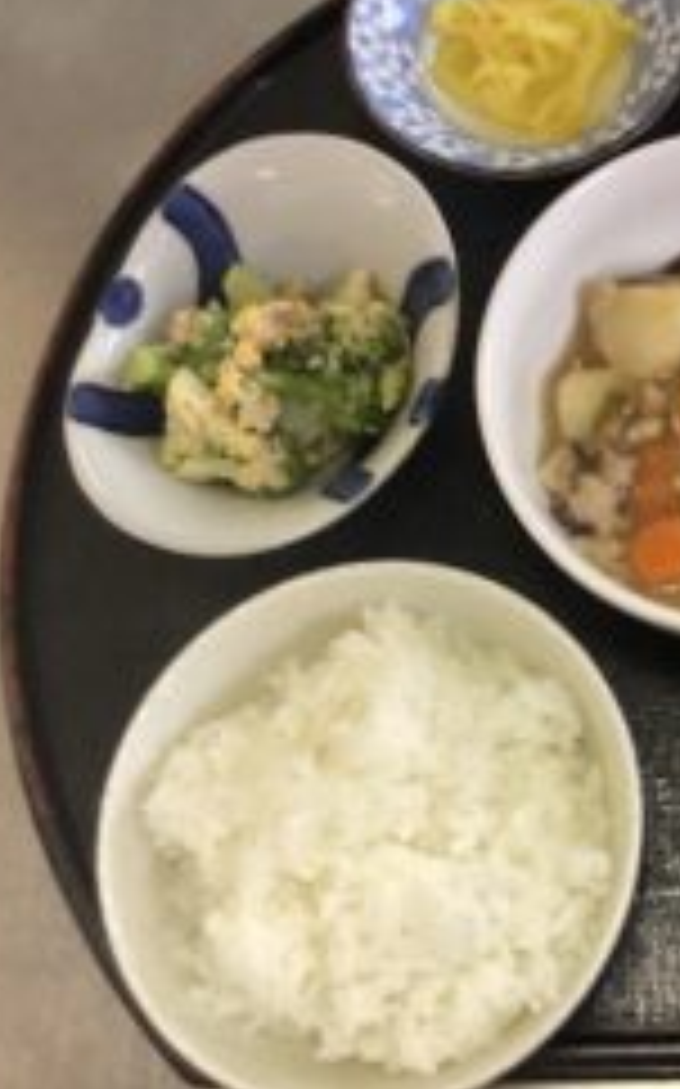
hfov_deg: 24.0
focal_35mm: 51
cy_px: 470
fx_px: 1514
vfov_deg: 39.5
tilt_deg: -70.5
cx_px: 705
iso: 320
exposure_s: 1/50
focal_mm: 3.3
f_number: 2.4
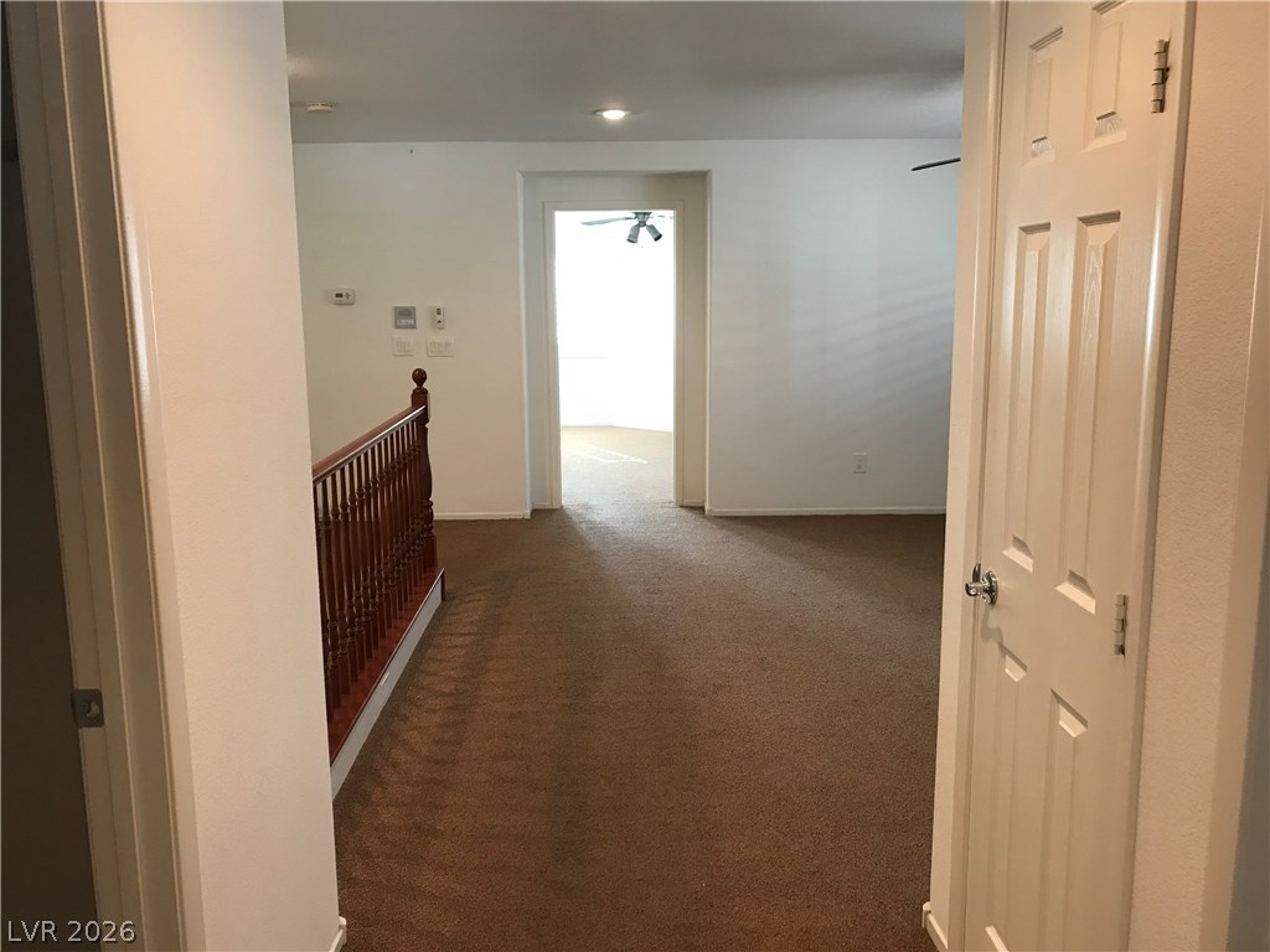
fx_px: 1027
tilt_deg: -10.9
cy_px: 476
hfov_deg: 63.4
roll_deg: +0.4
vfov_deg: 49.7
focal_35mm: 28
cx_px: 635
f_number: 1.8
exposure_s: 1/17
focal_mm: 3.99
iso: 40
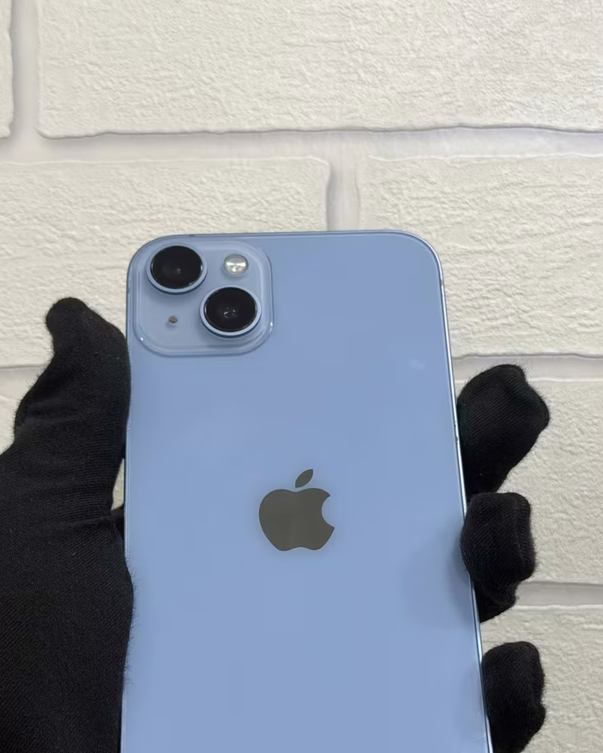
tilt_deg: +2.8
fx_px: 1427
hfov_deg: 23.9
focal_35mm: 64
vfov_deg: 29.4
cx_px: 322
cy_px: 489
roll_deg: +1.8
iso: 100
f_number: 1.78
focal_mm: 6.76
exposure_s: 1/100
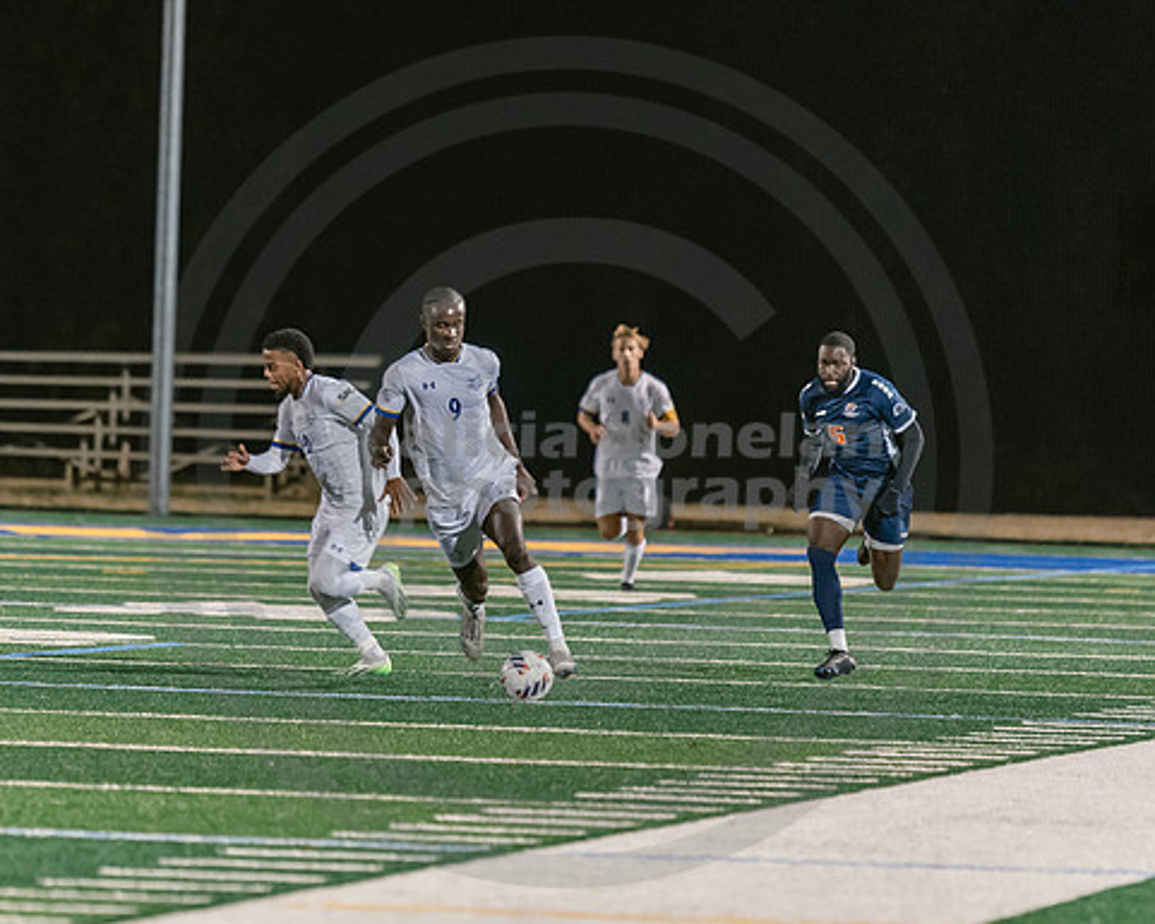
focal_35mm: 425
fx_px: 14531
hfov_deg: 4.6
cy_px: 358
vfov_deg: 3.6
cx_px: 437
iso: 3200
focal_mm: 200
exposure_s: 1/500
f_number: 2.8
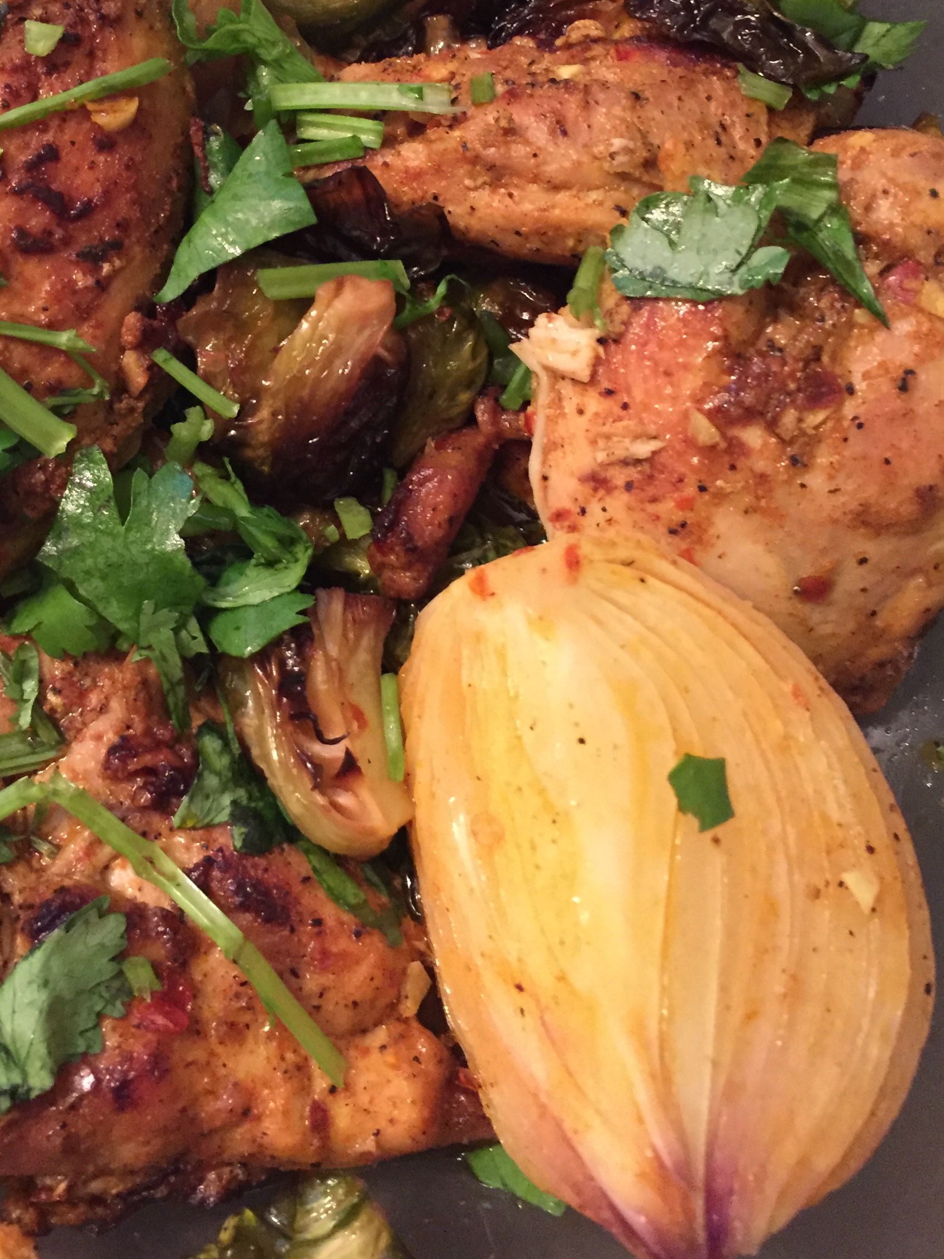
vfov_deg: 43.8
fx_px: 1527
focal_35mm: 42
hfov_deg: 33.8
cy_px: 373
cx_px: 271
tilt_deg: -75.4
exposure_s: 1/15
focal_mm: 4.15
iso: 250
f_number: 2.2
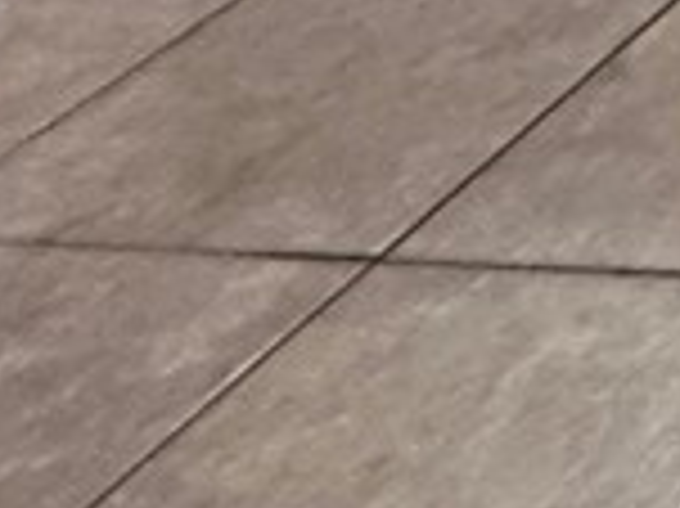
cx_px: 2112
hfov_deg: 11.0
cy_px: -922
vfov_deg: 11.2
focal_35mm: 95
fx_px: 1865
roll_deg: -2.2
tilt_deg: -10.5
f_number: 2.2
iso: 500
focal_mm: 2.22
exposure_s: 1/60
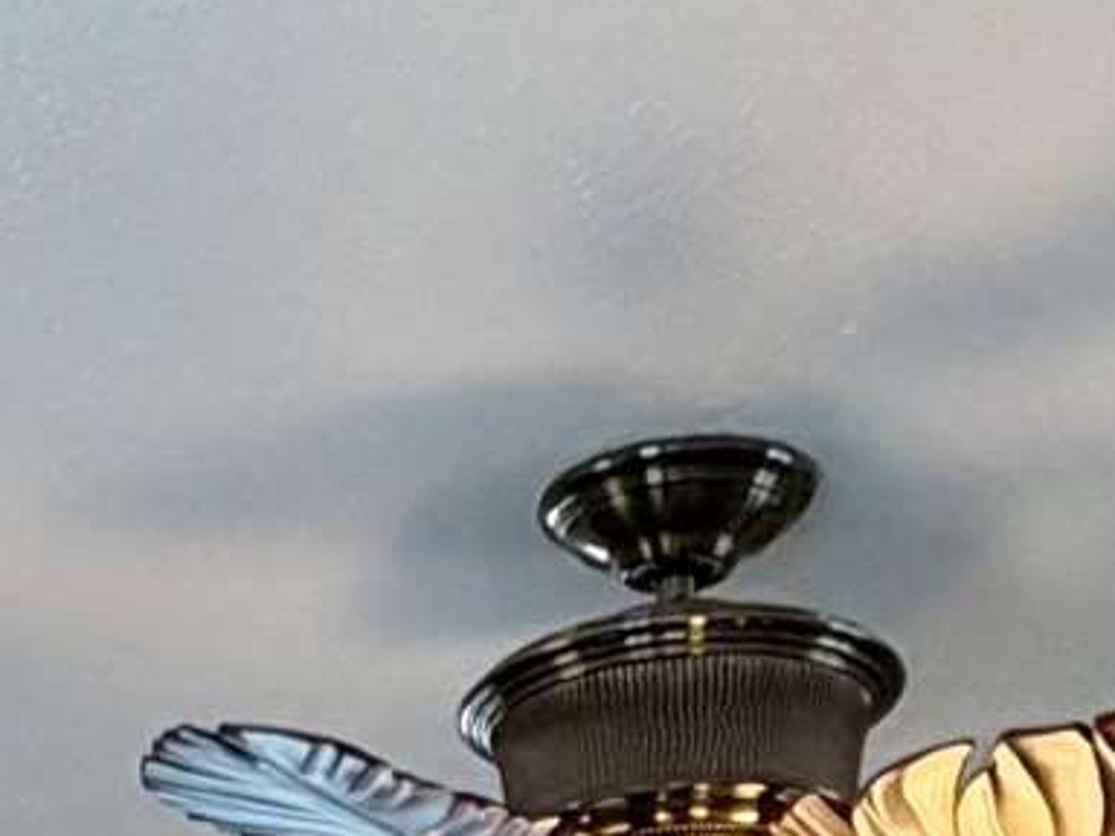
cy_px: 1959
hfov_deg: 17.0
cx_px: -96
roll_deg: +1.4
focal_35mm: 112
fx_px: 3608
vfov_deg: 11.2
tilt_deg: +1.3
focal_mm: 2.22
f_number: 2.2
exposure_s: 1/120
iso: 320
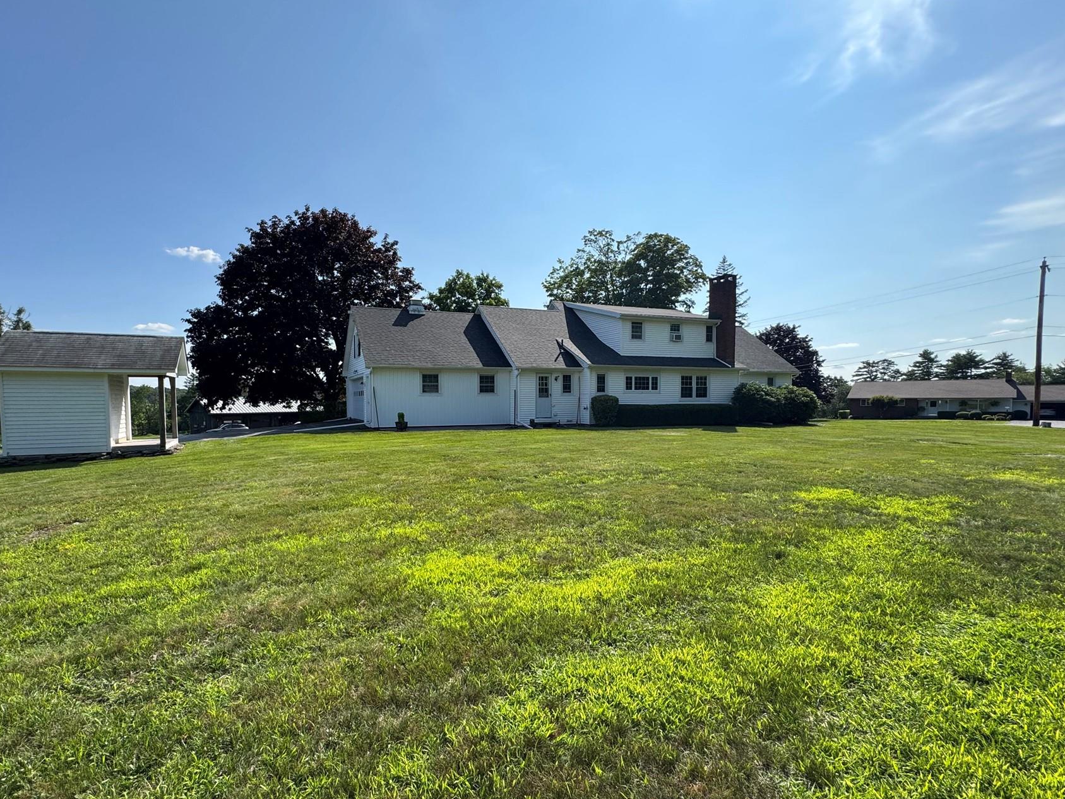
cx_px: 480
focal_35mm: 17
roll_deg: -0.2
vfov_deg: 74.6
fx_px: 523
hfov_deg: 90.7
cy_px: 433
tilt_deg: -4.4
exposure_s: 1/1395
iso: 50
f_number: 2.2
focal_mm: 2.22
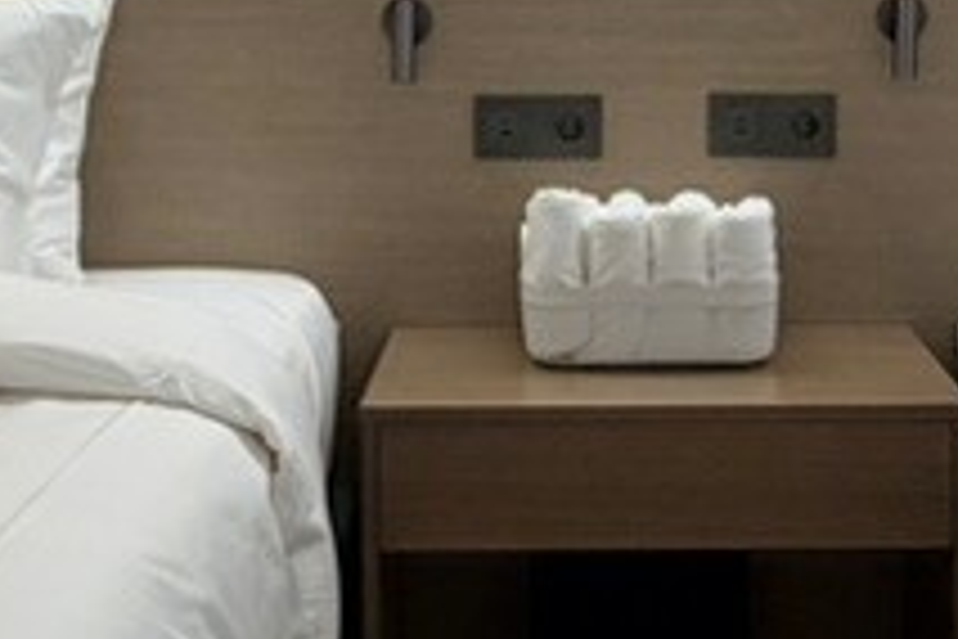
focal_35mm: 70
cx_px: 589
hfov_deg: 28.8
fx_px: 1863
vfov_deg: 18.7
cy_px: -58
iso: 125
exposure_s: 1/120
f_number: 2.2
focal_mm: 2.22
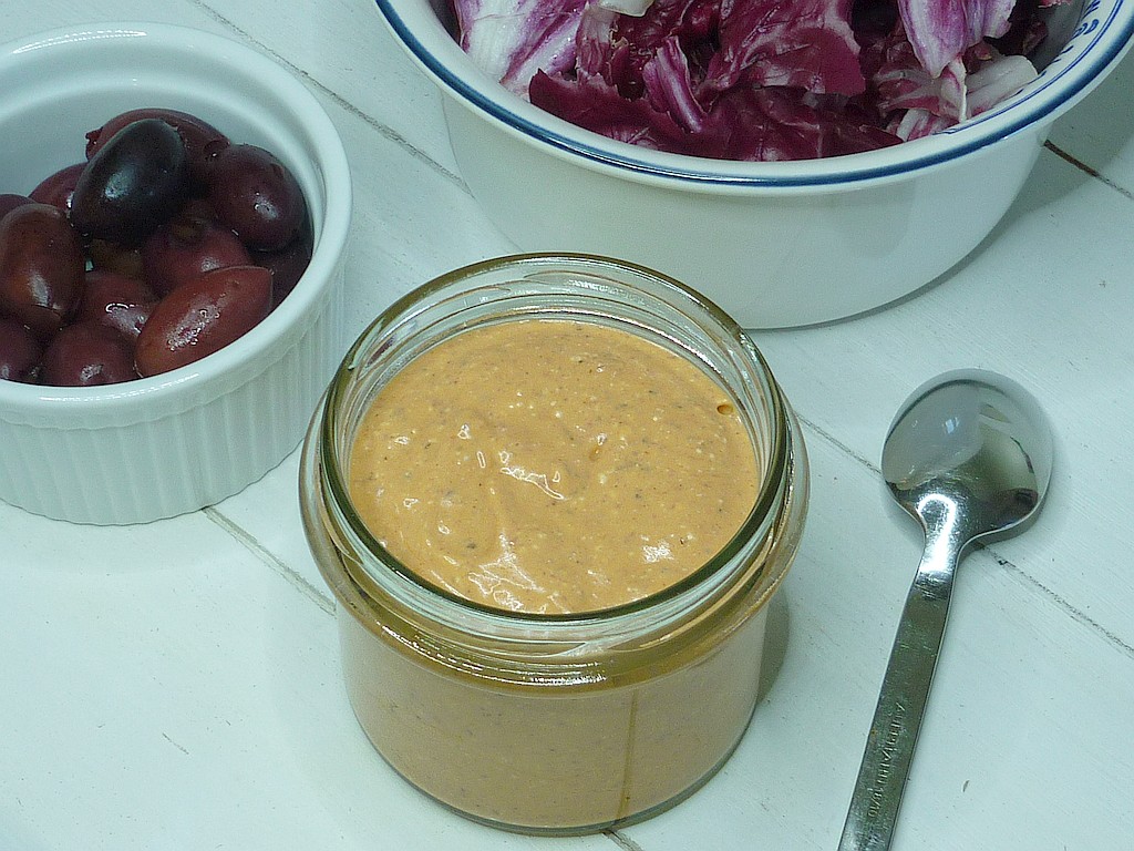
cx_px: 567
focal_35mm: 79
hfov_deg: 24.7
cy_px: 426
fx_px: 2588
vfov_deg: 18.7
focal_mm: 7.4
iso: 80
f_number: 3.1
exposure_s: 1/50
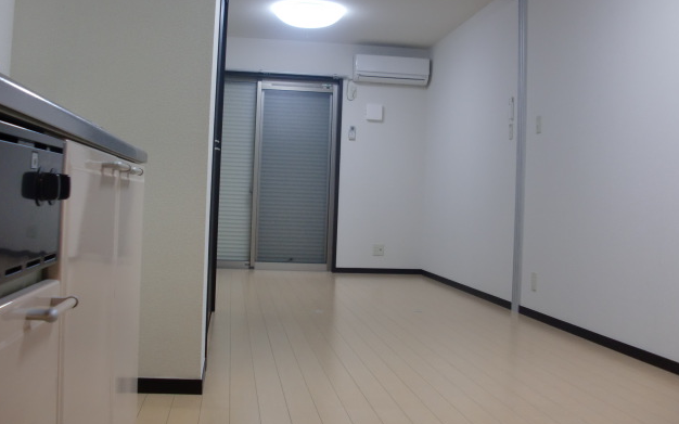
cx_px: 335
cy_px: 177
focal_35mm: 39
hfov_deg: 50.4
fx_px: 722
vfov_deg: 32.7
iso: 160
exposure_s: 1/60
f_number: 2.8
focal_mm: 6.3
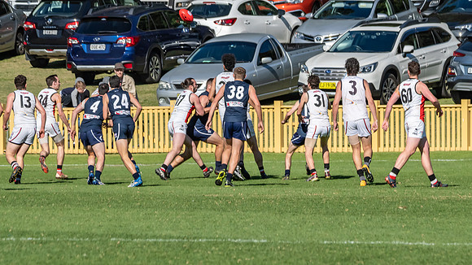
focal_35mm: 509
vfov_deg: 2.4
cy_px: 180
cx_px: 266
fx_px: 6369
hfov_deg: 4.2
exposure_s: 1/4000
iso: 800
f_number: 10
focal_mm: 280
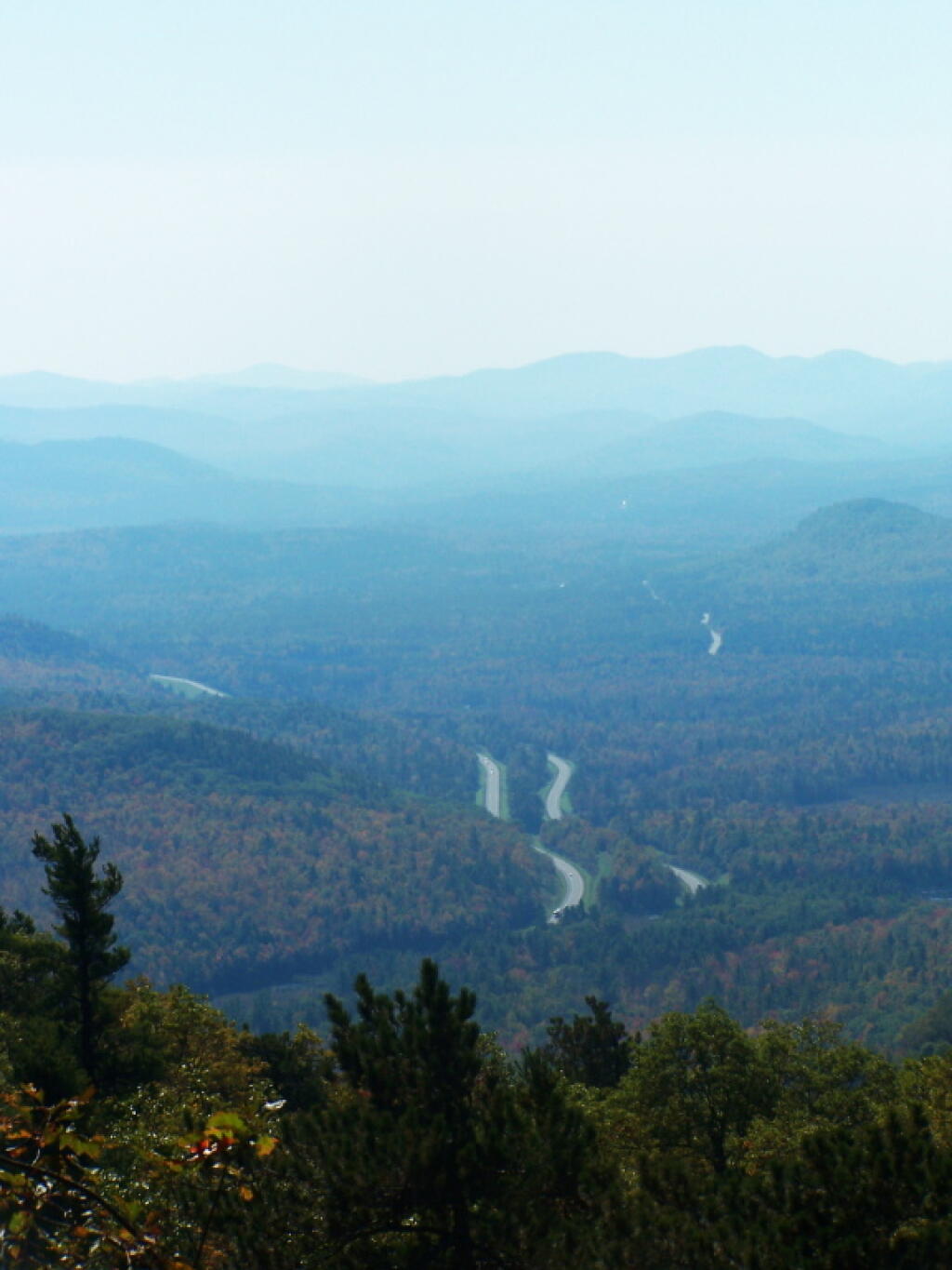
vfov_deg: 14.2
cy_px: 635
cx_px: 476
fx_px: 5096
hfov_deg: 10.7
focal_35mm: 139
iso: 80
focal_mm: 23.1
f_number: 6.3
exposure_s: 1/640
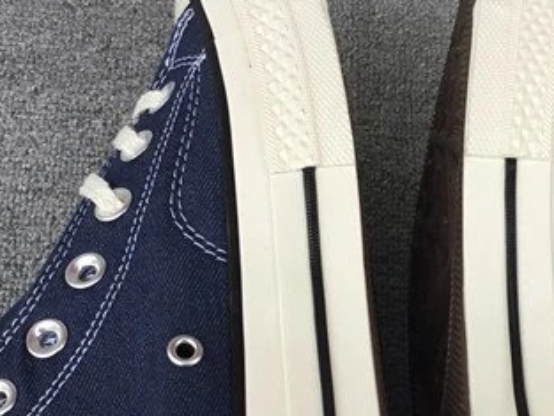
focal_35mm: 89
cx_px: 366
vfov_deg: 16.3
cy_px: 396
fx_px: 1425
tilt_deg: -56.6
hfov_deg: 21.9
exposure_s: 1/162
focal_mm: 3.3
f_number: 2.4
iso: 25
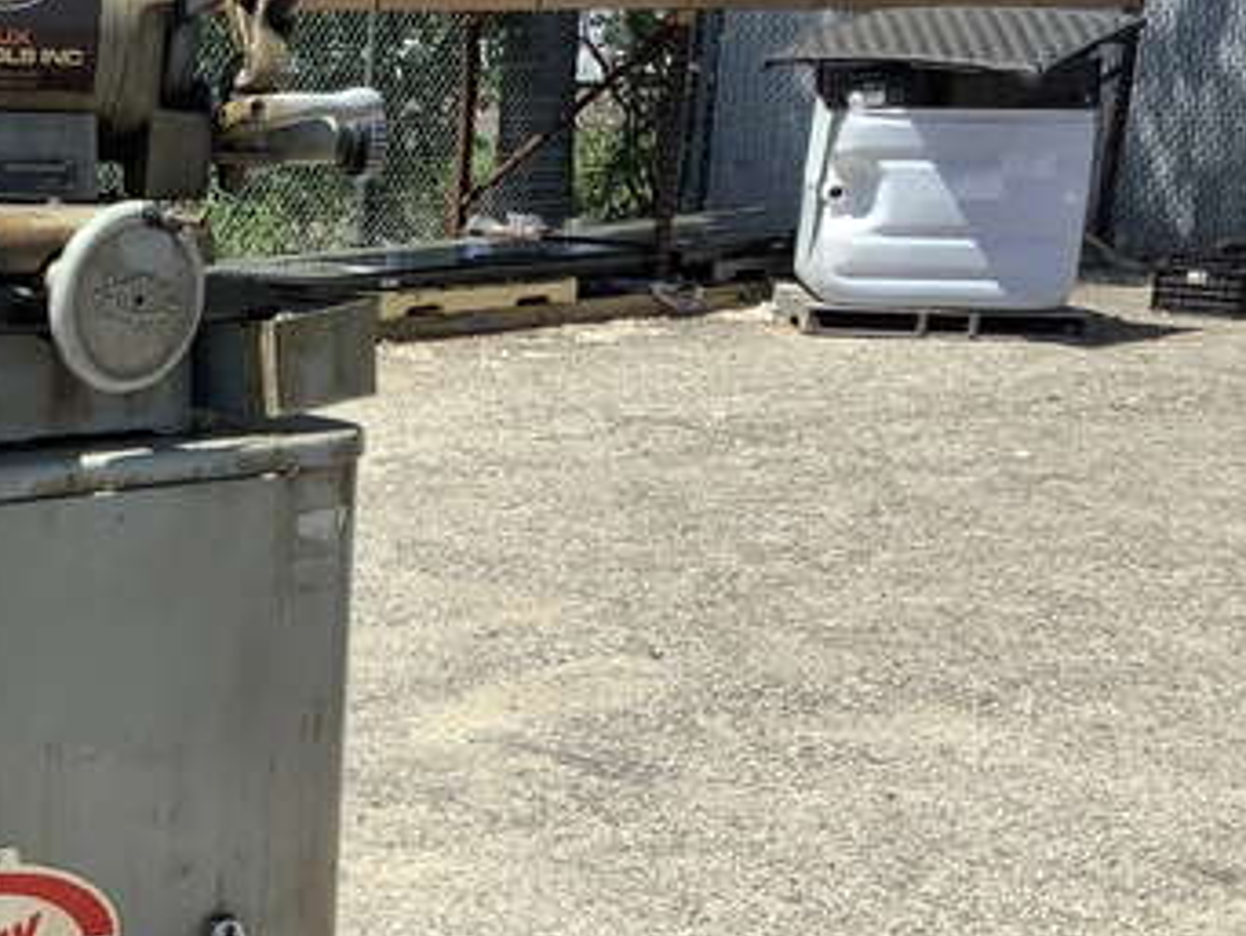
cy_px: 719
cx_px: -113
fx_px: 2449
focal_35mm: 68
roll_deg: -0.7
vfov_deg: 21.4
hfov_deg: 26.4
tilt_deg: -14.7
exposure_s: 1/1045
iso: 25
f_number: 2.4
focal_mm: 3.3
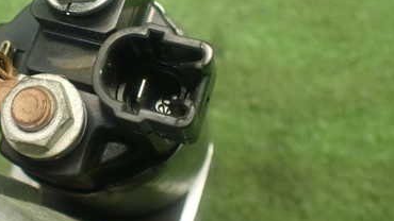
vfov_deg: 22.5
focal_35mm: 53
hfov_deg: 37.9
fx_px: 554
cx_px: 86
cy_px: 67
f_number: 2.3
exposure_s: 1/100
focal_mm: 5.4
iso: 800
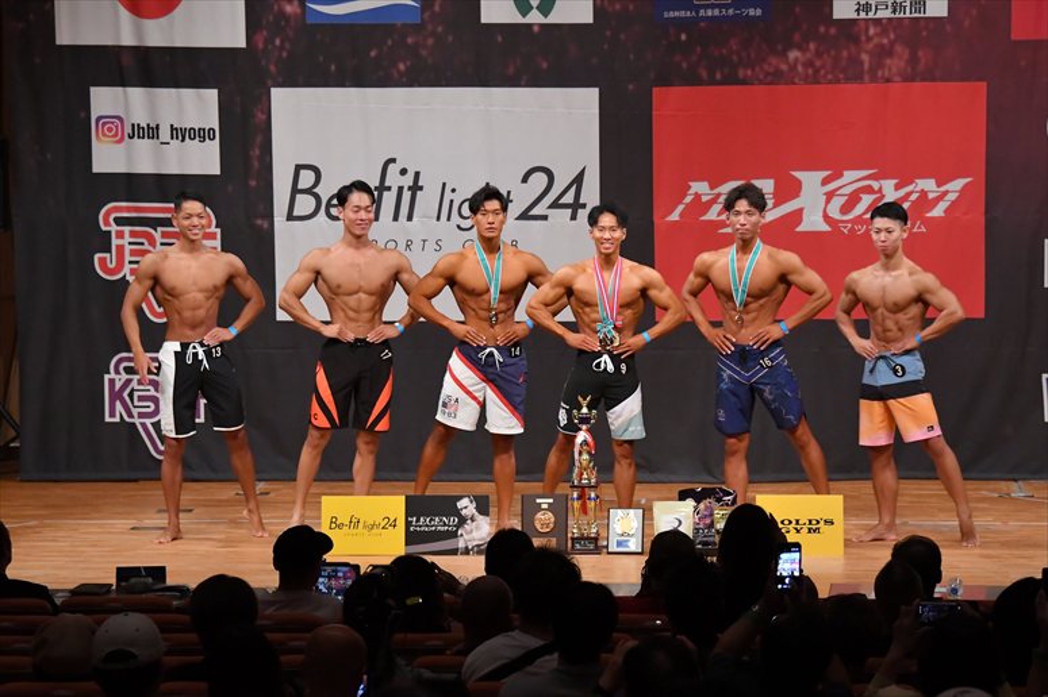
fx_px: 4277
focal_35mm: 147
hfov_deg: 14.0
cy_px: 348
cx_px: 524
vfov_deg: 9.3
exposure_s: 1/400
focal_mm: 98
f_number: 5.6
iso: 5600
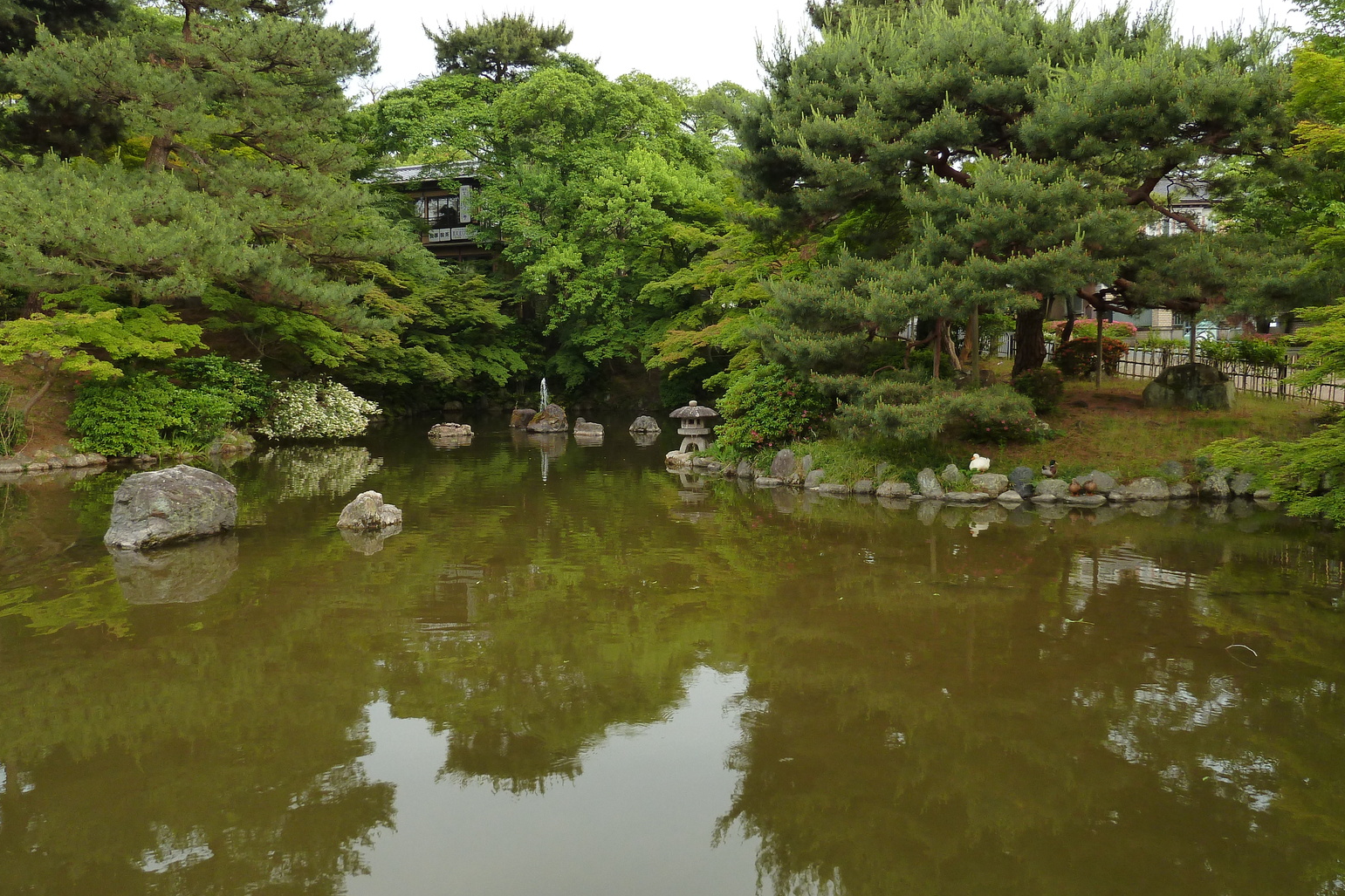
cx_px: 653
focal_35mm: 27
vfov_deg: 47.9
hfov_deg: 67.4
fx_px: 1009
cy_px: 422
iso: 125
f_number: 3.3
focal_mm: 4.1
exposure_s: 1/60
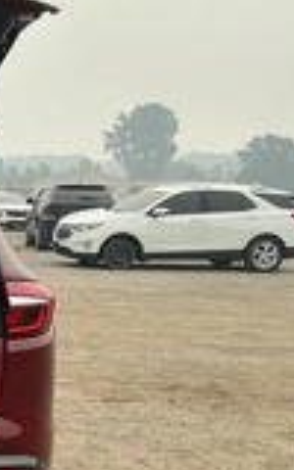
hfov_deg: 15.0
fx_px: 949
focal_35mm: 74
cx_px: -256
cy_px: 273
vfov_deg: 27.8
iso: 25
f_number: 1.8
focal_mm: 3
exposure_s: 1/2141
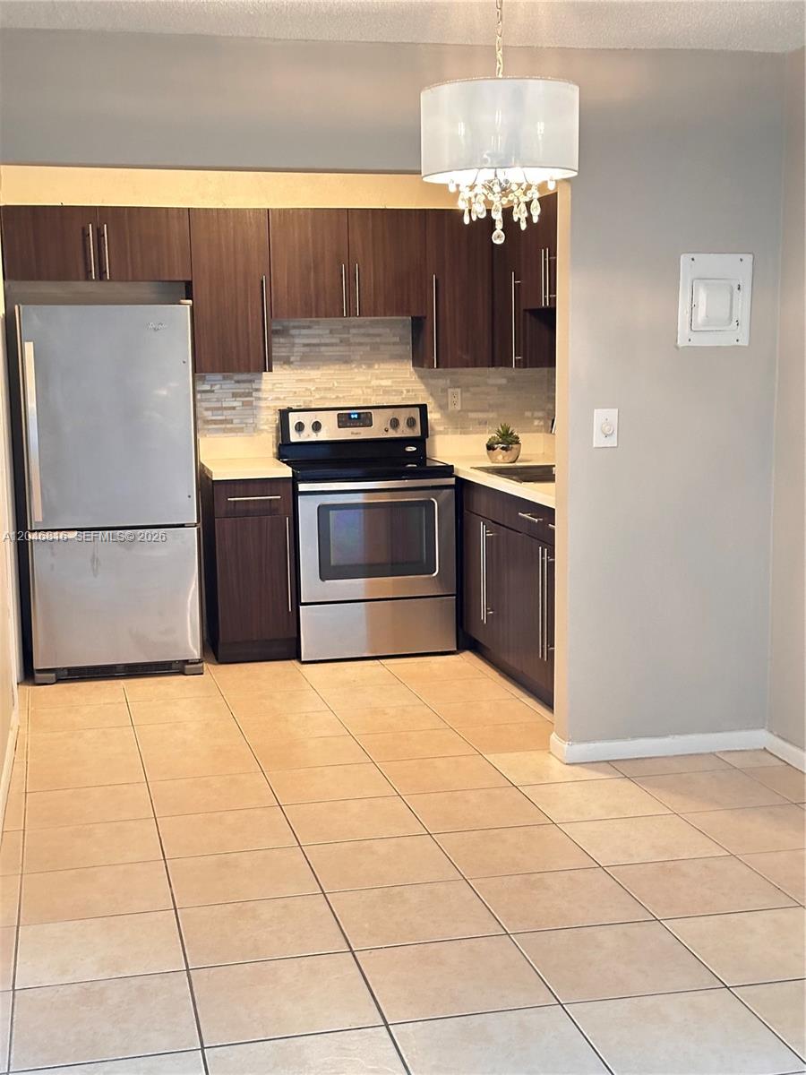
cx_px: 403
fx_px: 1490
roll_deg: -0.3
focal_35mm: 48
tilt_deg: -6.9
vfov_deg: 39.7
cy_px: 538
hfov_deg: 30.3
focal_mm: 6.86
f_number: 1.78
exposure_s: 1/30
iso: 640
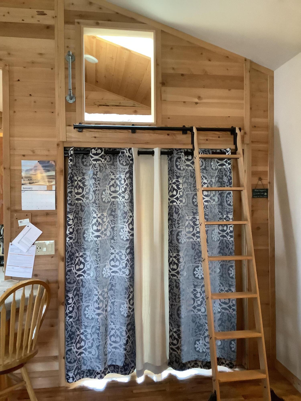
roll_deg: +0.3
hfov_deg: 45.4
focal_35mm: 31
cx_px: 150
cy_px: 200
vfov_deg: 58.4
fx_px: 359
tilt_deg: -0.6
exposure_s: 1/33
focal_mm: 3.3
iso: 400
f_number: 2.4
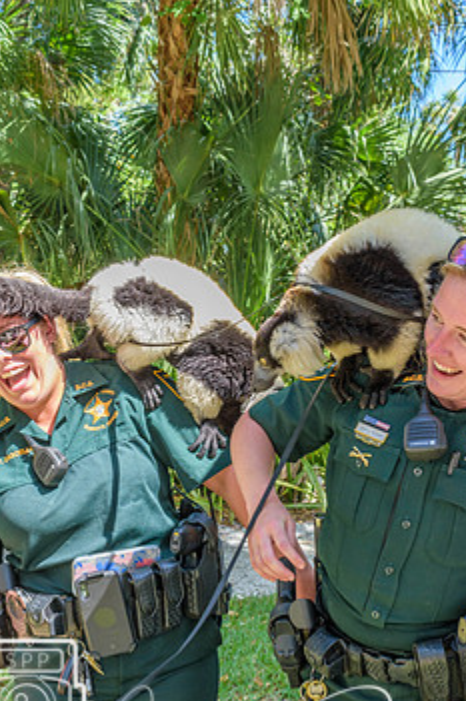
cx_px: 246
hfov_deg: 25.0
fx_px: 1049
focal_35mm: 54
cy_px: 397
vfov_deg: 36.8
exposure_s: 1/200
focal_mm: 28
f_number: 7.1
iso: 400
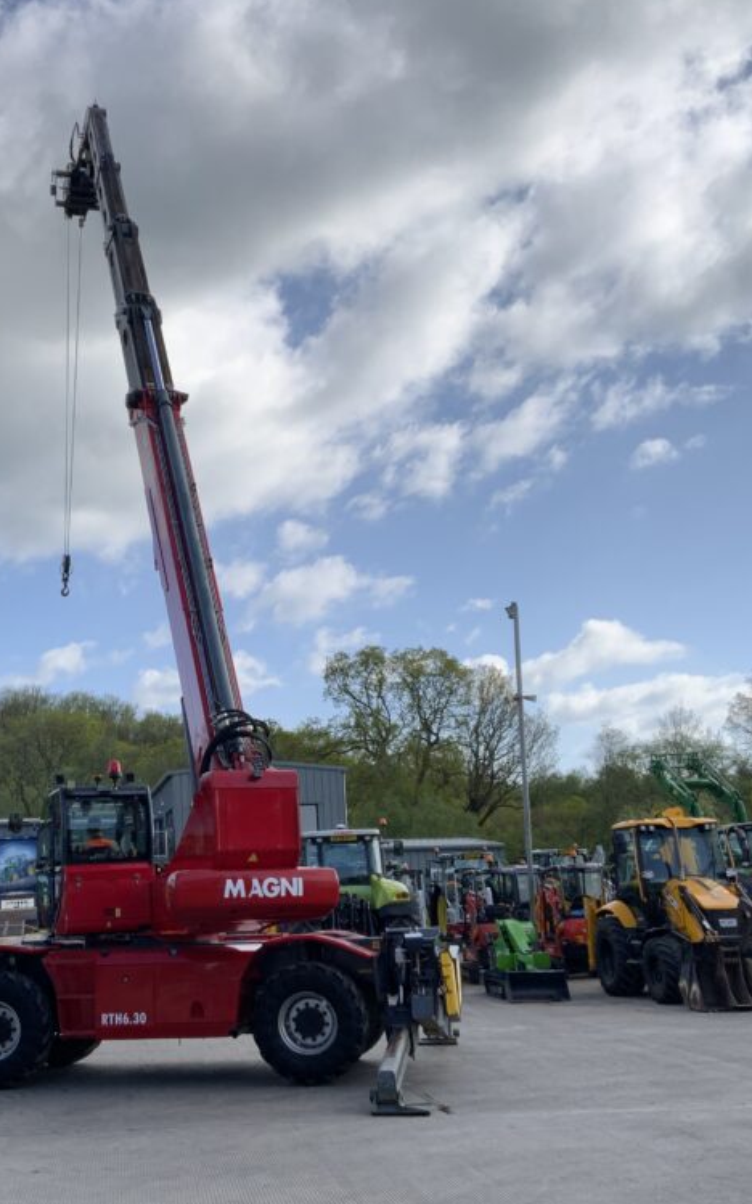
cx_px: 215
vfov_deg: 47.2
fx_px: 1377
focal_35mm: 42
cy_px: 598
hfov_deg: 30.2
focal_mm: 3
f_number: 1.8
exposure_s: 1/642
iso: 16
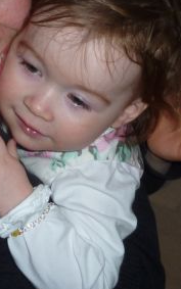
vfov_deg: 27.1
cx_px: 33
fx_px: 592
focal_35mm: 75
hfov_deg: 17.2
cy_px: 71
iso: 100
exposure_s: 1/60
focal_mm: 4.1
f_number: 3.3
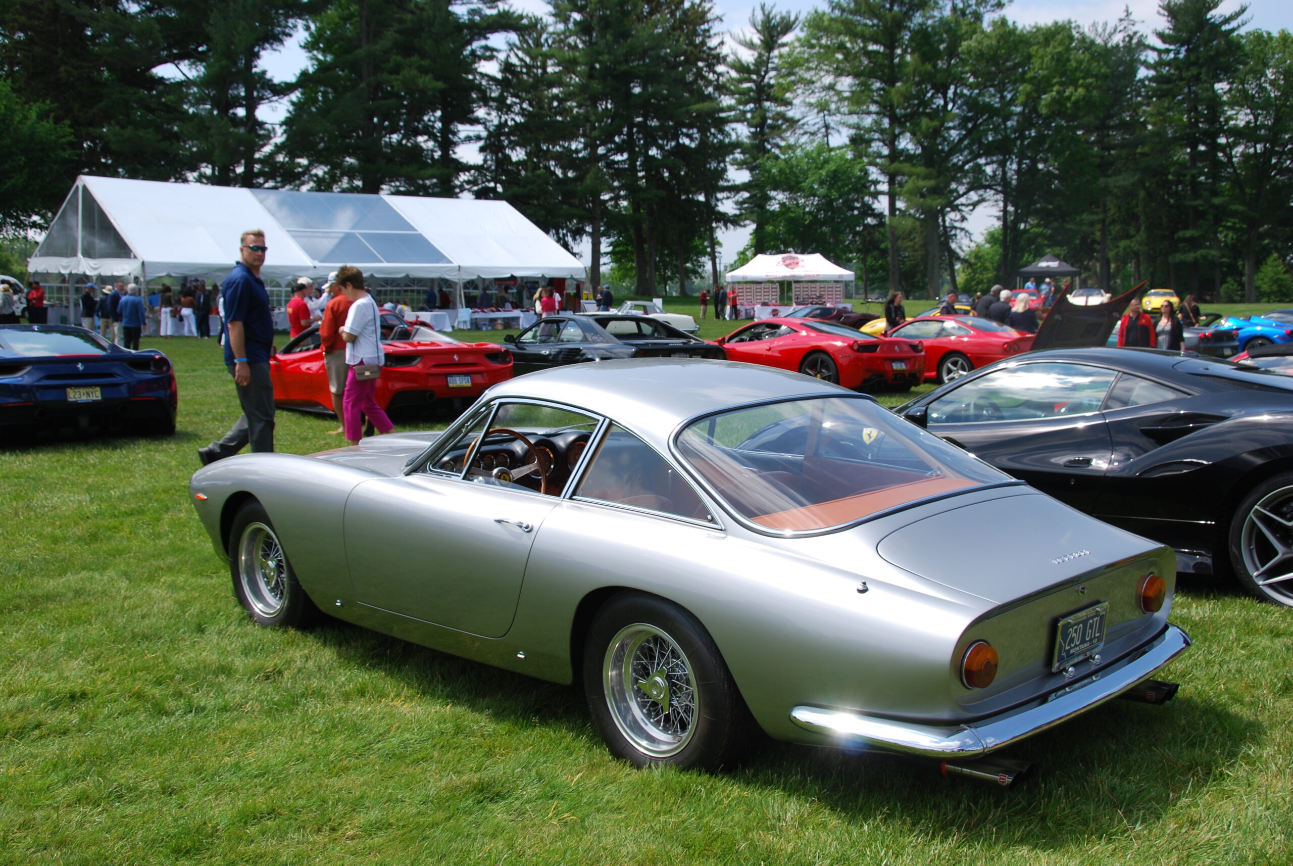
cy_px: 433
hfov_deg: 53.1
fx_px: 1295
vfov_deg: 37.0
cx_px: 646
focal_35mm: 36
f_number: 8
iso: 100
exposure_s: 1/250
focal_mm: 24
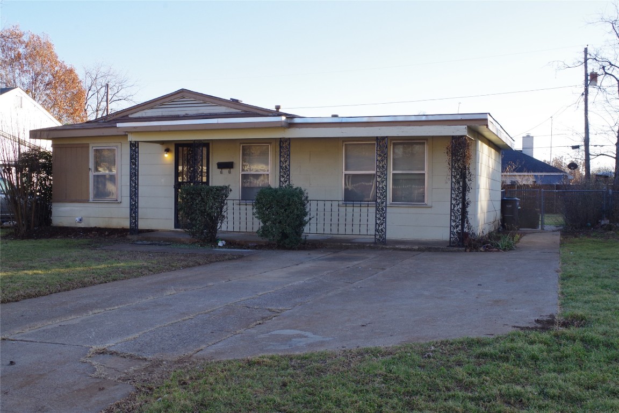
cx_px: 310
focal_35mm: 36
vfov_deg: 36.9
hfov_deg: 53.1
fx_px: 619
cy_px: 206
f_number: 11
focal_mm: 24
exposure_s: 1/80
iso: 400
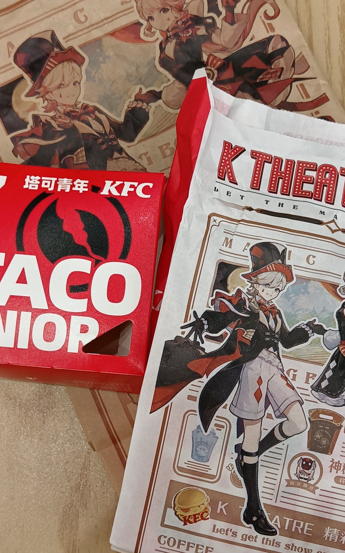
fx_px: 812
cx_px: 174
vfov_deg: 37.5
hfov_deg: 24.0
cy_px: 273
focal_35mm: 54
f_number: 1.8
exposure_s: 1/50
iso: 159
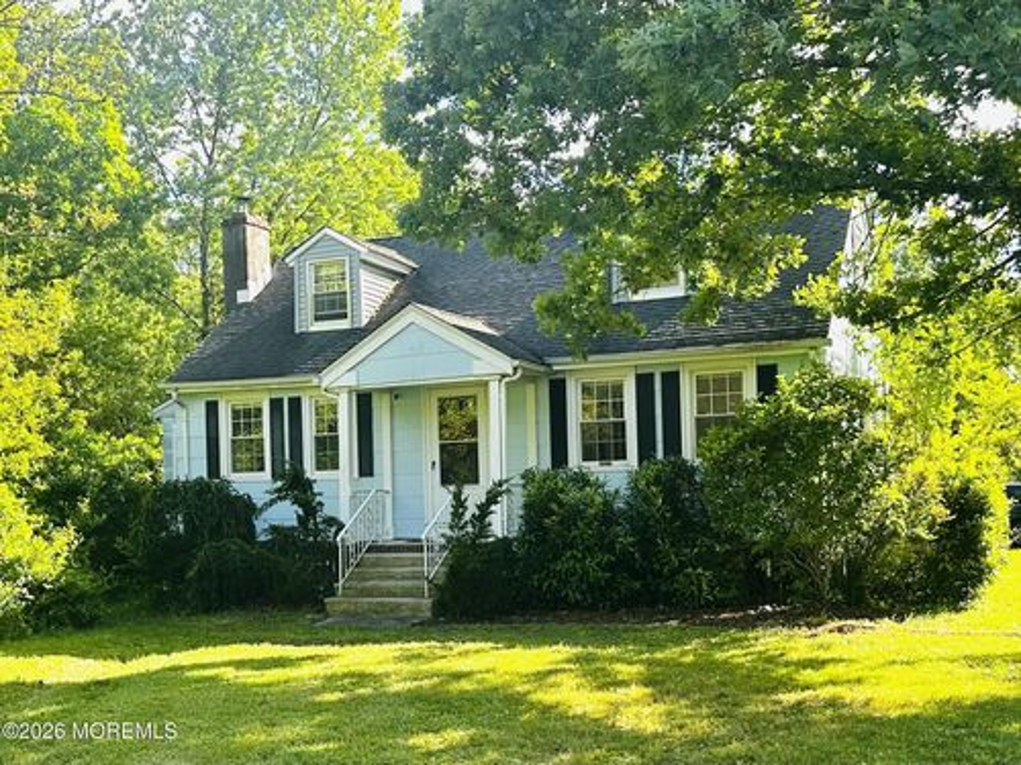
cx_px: 510
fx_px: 708
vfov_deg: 56.8
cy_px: 382
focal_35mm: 24
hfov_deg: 71.6
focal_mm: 6.86
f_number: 1.78
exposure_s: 1/699
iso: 80
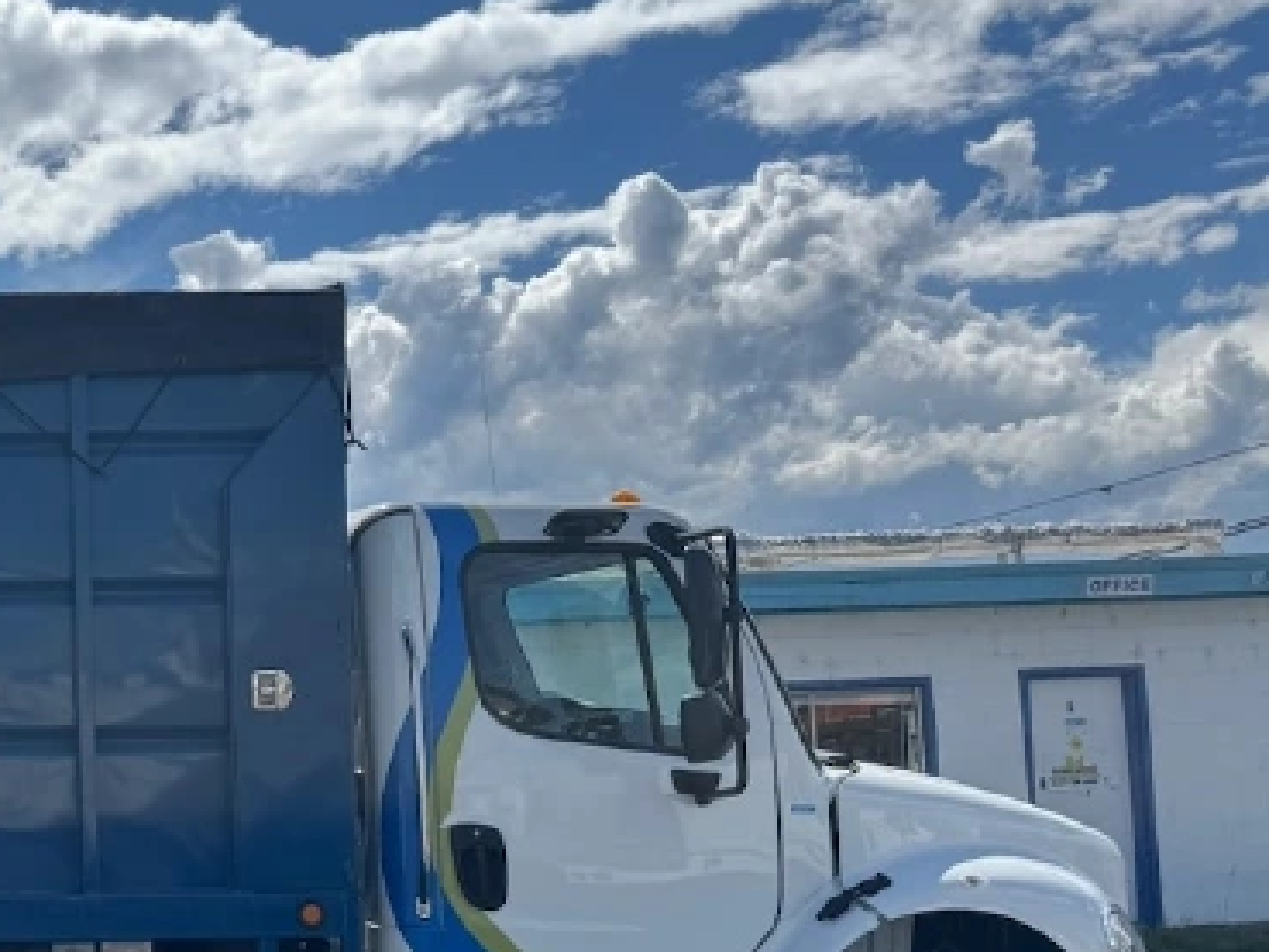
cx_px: -103
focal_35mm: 52
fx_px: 1907
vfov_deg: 27.8
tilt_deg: +3.1
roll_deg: +2.7
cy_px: 656
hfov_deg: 32.6
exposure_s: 1/9009
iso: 80
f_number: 1.78
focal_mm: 6.76
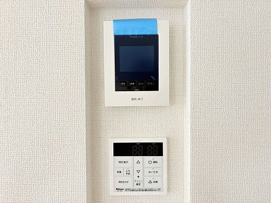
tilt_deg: -0.3
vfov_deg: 53.1
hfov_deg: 67.3
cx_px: 136
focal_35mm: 26
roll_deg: +1.3
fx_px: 204
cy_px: 102
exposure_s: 1/98
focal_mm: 5.96
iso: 125
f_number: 1.6
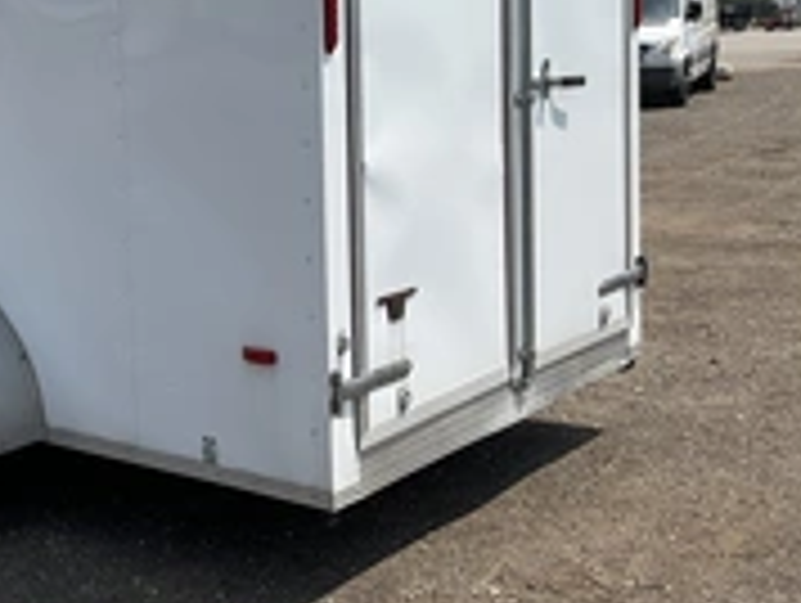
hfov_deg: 28.7
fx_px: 1506
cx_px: 94
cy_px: 117
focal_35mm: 65
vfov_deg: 22.3
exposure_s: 1/2667
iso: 25
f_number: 1.8
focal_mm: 3
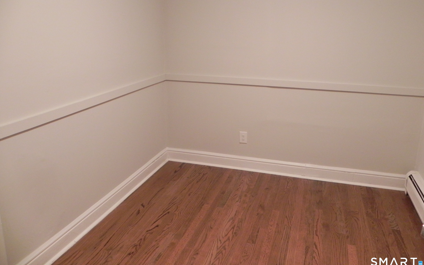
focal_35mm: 29
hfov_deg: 64.6
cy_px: 102
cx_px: 214
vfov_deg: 42.9
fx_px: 335
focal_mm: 4.6
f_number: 2.8
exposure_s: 1/30
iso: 360
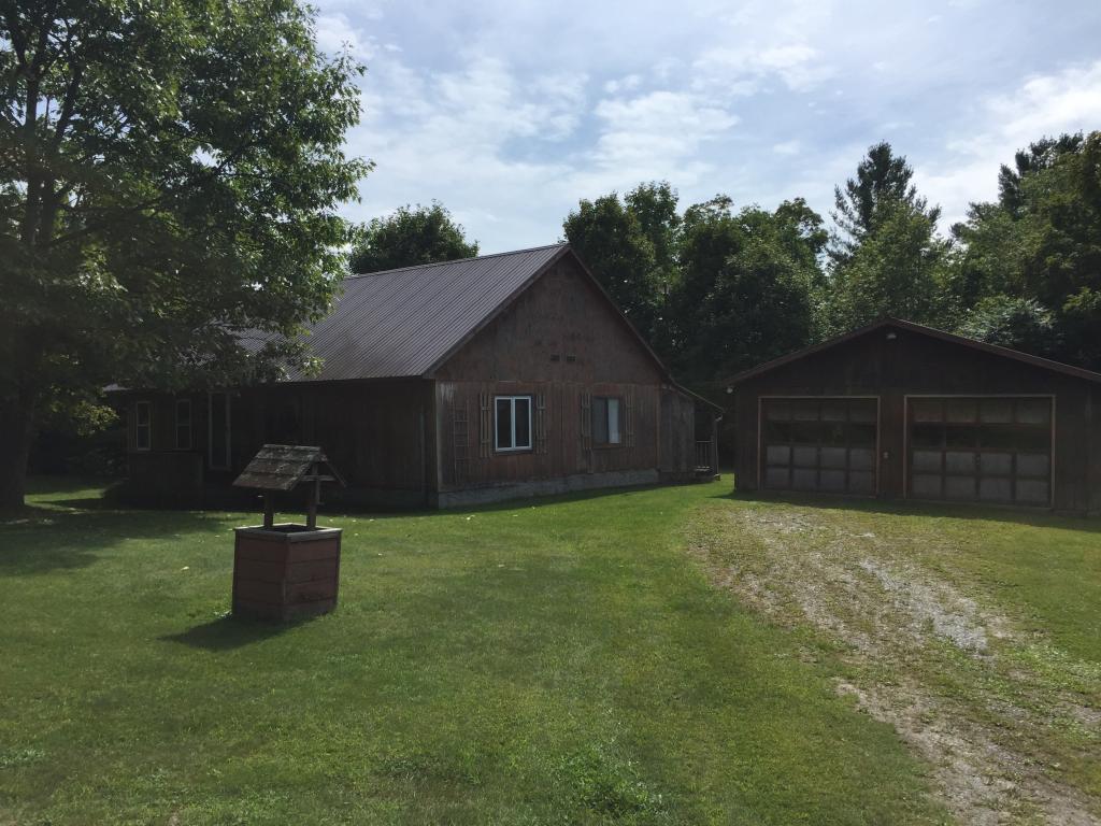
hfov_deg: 61.7
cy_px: 413
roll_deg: -0.8
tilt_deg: -0.2
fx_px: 922
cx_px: 550
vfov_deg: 48.2
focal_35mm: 29
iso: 32
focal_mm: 4.15
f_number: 2.2
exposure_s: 1/3597
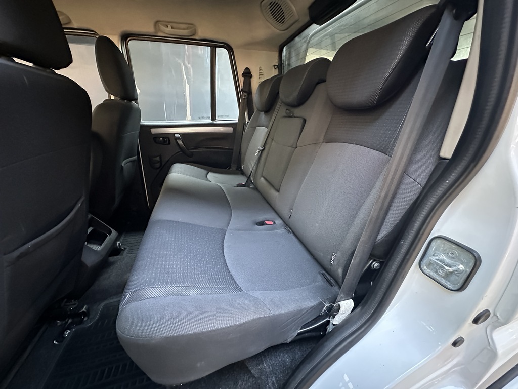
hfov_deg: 102.1
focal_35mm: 14
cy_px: 194
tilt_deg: -20.5
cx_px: 259
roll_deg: -2.6
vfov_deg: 85.7
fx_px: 209
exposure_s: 1/41
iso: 1250
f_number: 2.2
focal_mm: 2.22
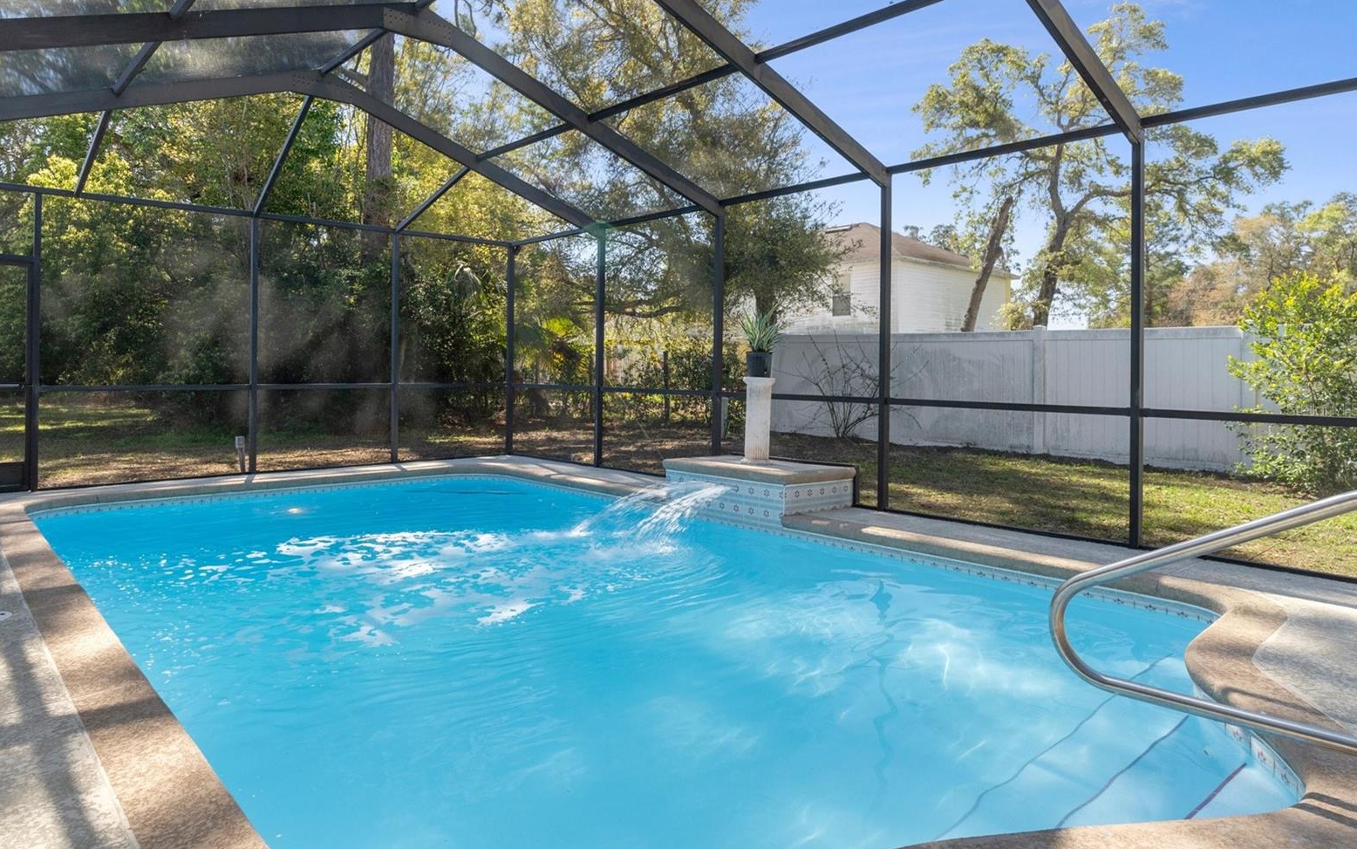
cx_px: 666
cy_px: 409
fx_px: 814
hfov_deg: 79.6
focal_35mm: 22
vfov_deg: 55.1
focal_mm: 14
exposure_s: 1/90
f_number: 8
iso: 320
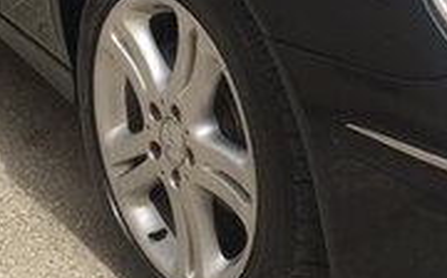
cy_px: -110
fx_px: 1375
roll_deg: -2.1
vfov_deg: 11.2
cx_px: 395
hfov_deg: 18.2
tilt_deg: -18.2
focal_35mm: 113
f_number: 2.2
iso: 32
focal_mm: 4.15
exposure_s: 1/706
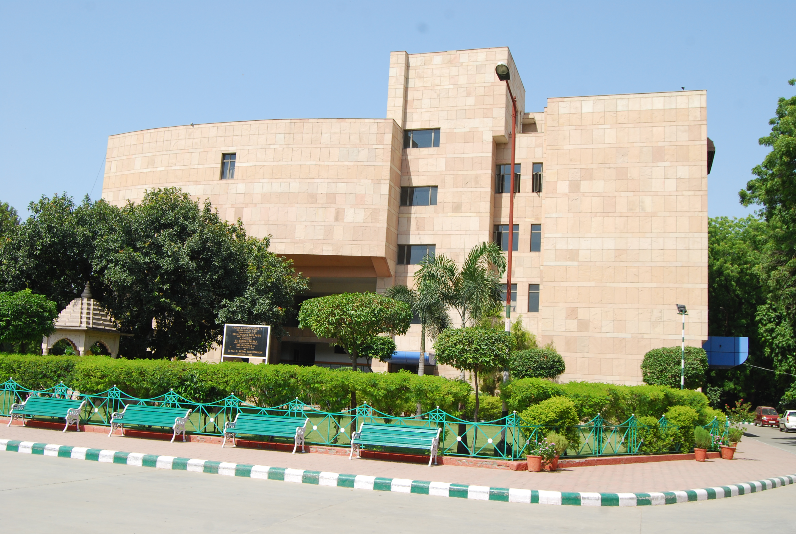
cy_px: 267
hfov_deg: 55.0
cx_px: 398
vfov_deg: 38.5
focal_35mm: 34
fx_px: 764
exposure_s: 1/250
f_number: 8
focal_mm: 23
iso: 200
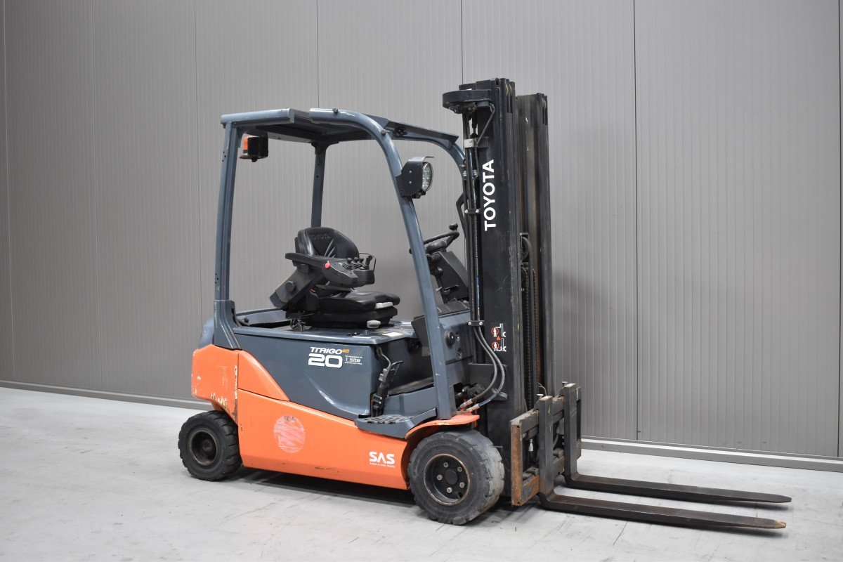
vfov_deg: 36.9
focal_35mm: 36
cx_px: 422
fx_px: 843
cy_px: 281
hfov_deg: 53.1
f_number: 4.5
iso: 1250
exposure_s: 1/40
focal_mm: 24
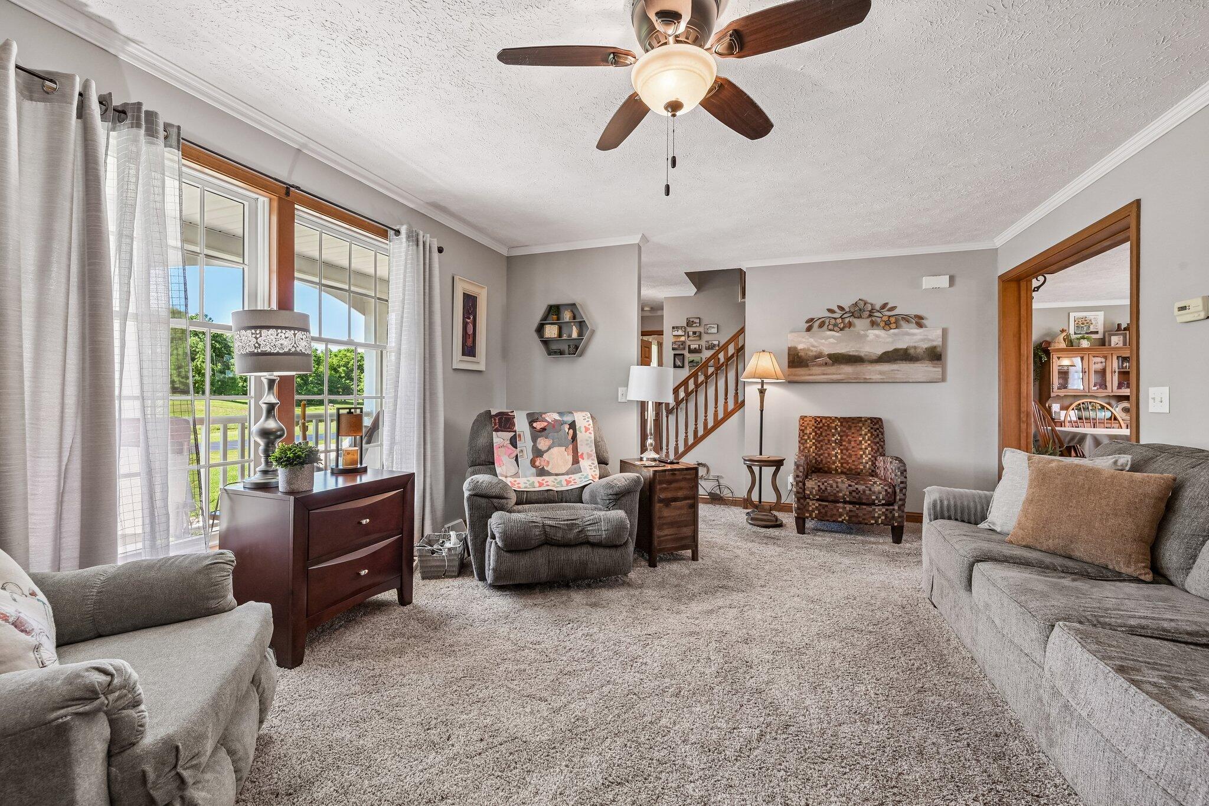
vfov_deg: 81.2
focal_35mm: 14
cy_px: 403
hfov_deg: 104.3
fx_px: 470
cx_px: 604
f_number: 8
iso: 180
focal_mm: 14
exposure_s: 1/15
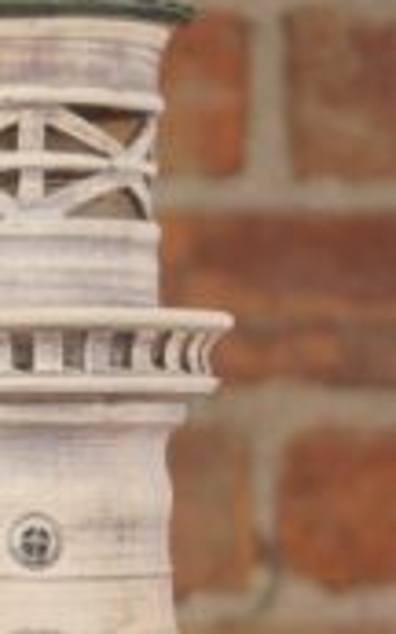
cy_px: 410
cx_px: 22
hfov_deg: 6.0
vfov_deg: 9.6
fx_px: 3790
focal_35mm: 219
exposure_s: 1/160
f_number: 5.6
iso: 100
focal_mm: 55
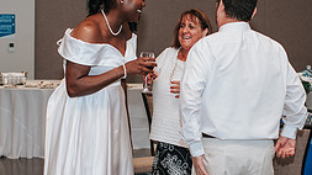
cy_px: 111
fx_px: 885
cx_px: 164
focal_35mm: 107
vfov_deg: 11.3
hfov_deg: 20.0
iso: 1000
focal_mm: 35
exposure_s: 1/160
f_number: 2.8
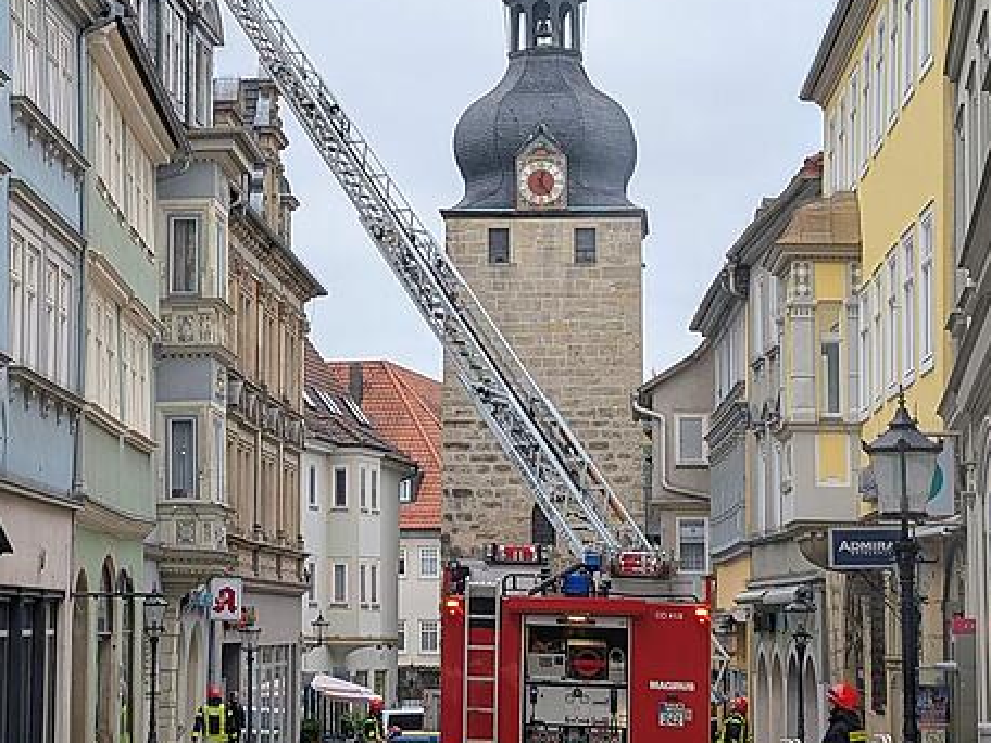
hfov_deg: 22.7
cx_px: 328
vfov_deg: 17.1
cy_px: 272
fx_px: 2462
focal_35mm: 86
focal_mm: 6.9
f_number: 1.68
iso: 21
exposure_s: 1/194
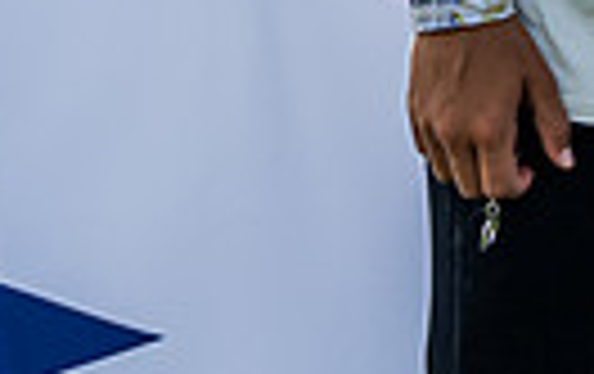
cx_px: 1035
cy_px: -550
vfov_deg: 5.3
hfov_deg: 8.4
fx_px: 3892
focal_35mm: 240
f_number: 5
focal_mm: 43
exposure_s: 1/1000
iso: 320
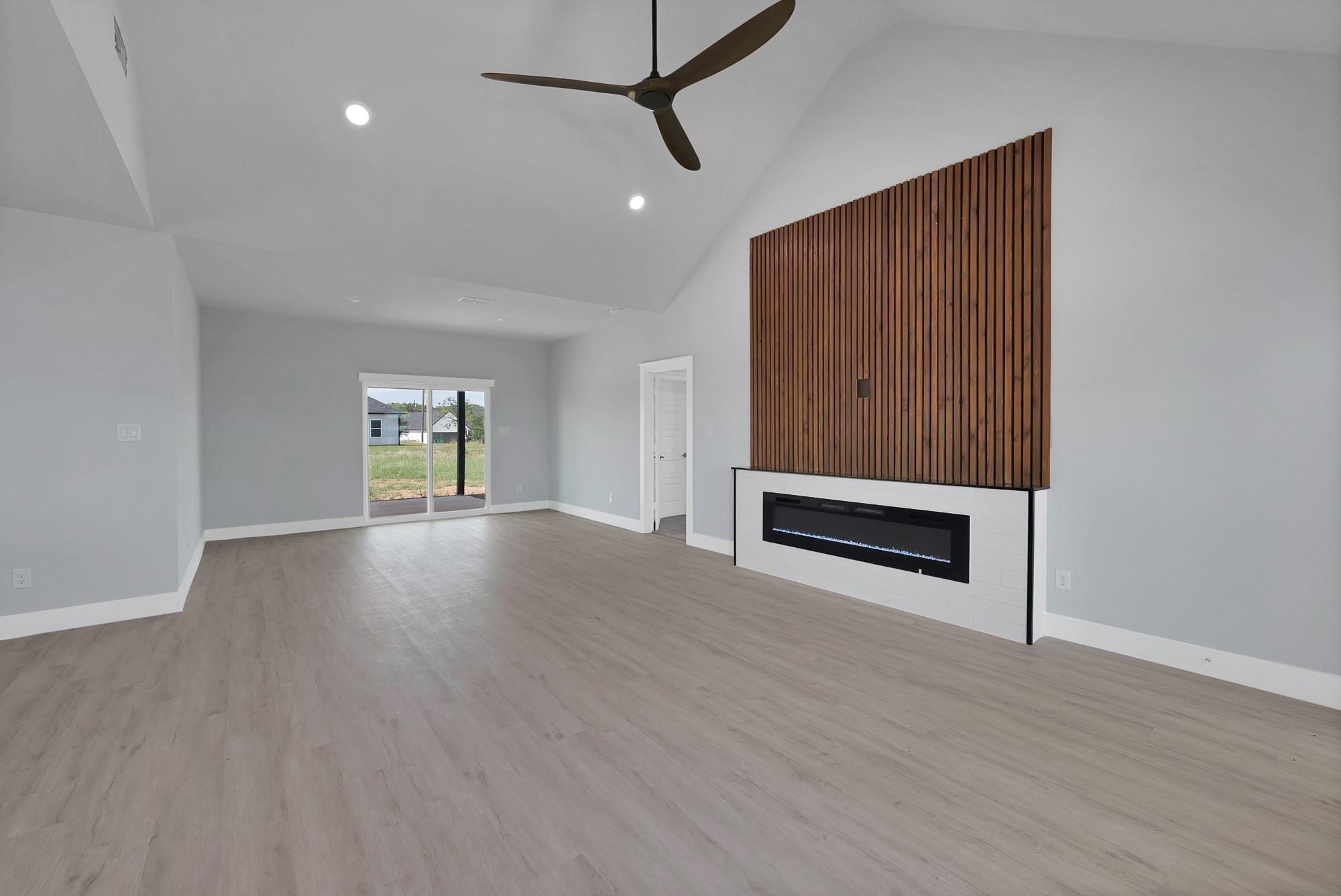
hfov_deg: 104.2
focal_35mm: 14
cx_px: 670
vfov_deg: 81.3
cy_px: 448
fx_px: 522
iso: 250
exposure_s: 1/25
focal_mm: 14
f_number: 9
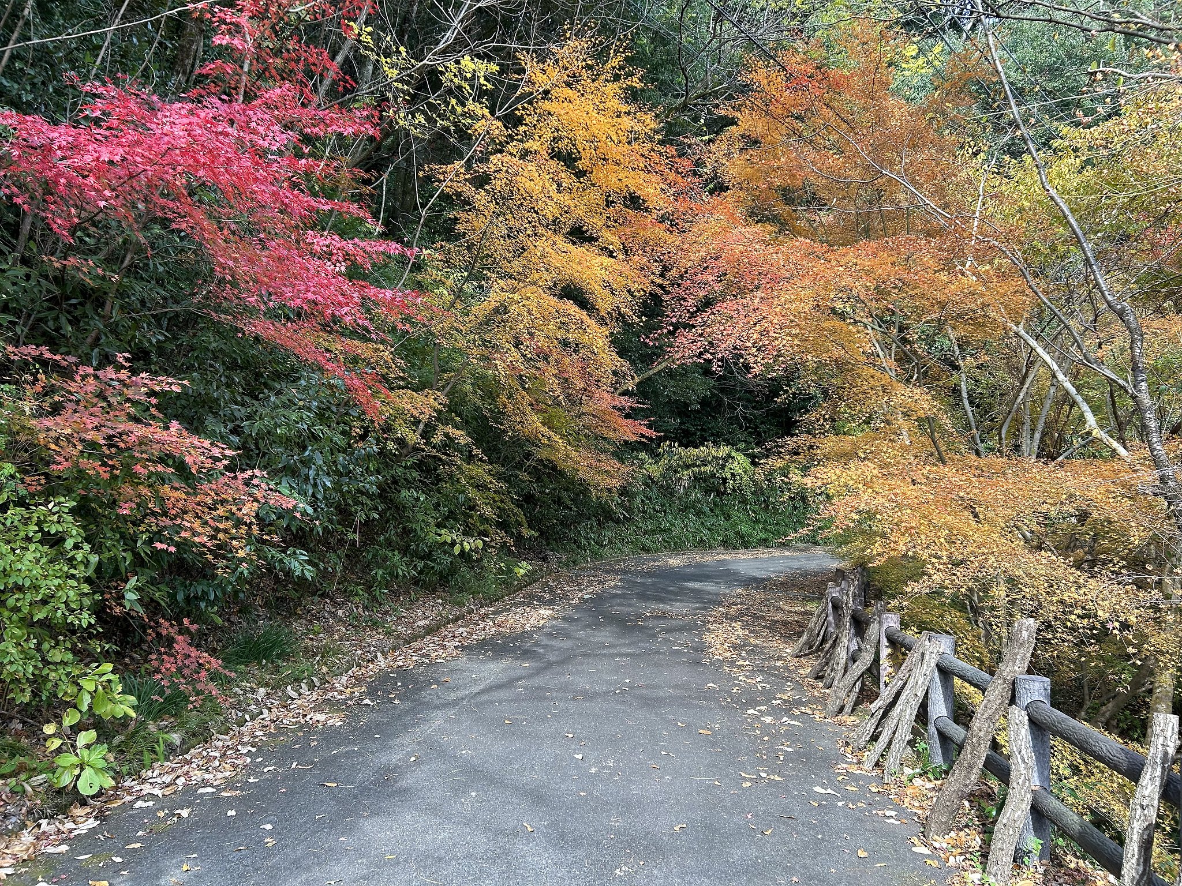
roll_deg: -1.3
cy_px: 443
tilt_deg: +3.3
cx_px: 591
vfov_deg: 53.1
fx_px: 888
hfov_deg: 67.3
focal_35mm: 26
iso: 40
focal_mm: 5.7
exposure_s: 1/193
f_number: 1.5
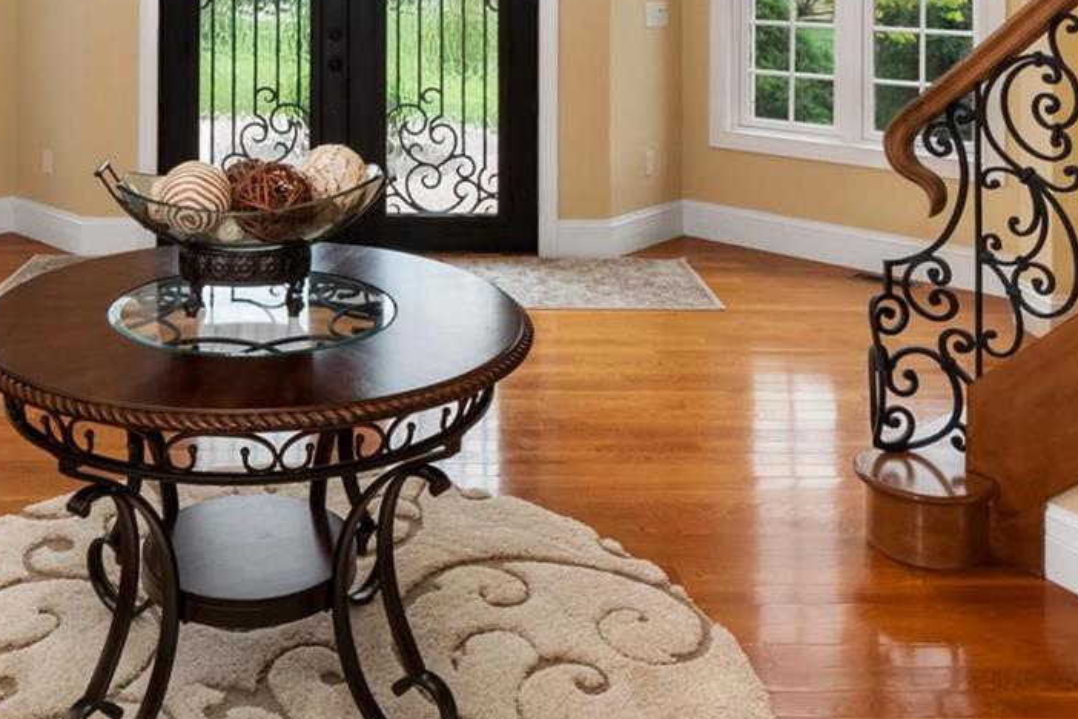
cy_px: -12
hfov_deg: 46.4
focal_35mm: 41
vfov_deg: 30.2
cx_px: 327
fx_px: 1228
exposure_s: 1/25
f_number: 10
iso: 640
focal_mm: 9
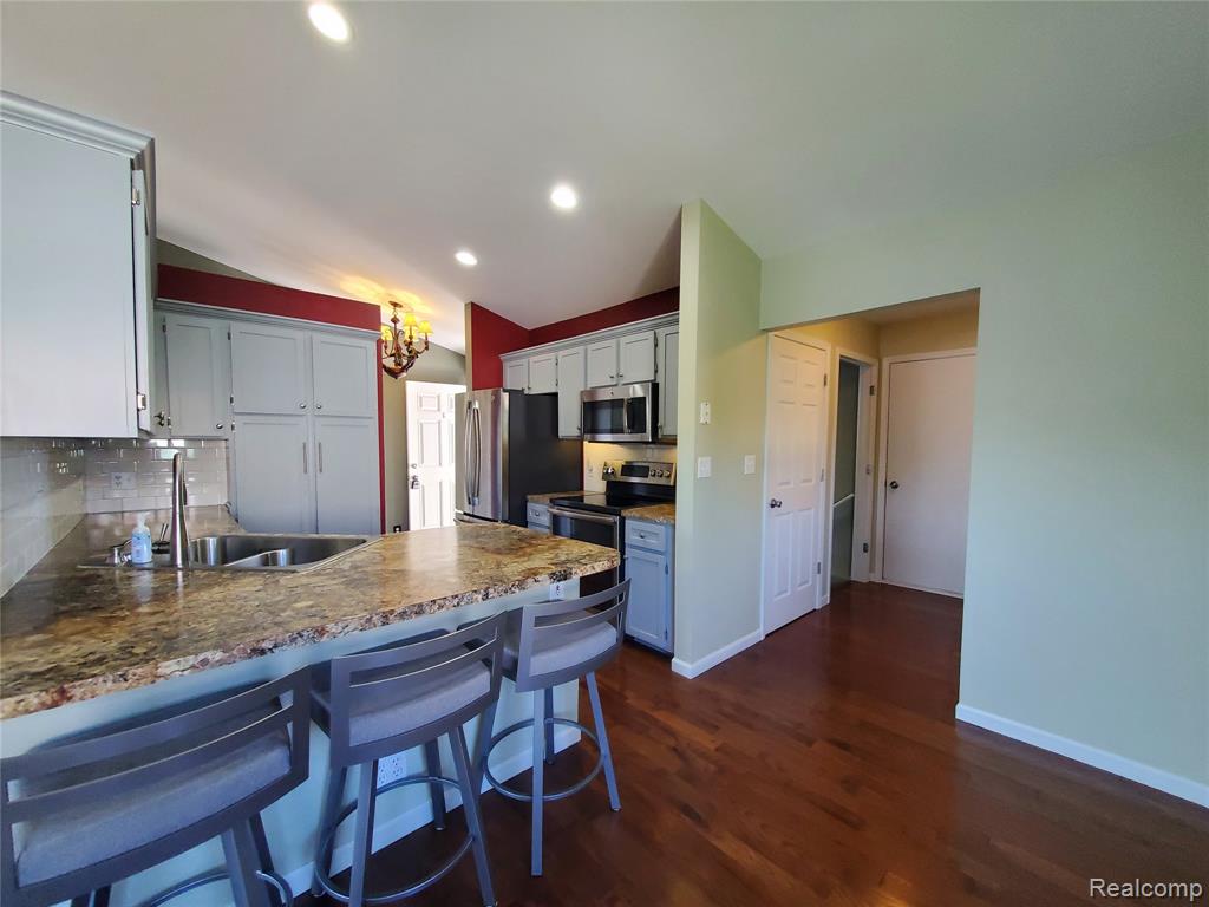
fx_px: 454
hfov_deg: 106.2
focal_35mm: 13
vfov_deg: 89.9
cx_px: 604
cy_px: 454
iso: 320
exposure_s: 1/60
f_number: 2.2
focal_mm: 1.8
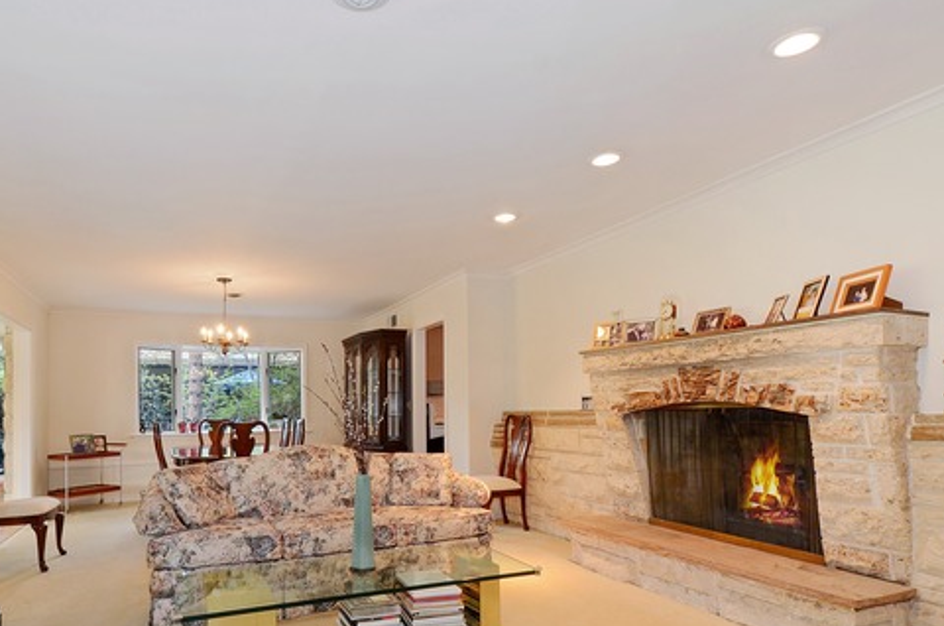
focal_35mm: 20
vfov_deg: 61.2
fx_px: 523
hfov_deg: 83.1
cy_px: 376
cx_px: 378
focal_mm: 10
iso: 200
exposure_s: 1/5
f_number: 8
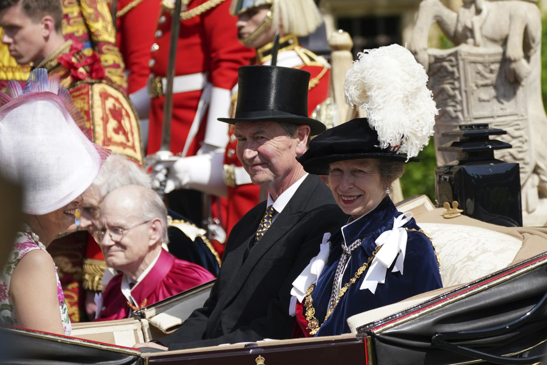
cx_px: 274
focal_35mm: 247
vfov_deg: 5.6
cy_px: 182
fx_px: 3753
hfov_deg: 8.3
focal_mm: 247
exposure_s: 1/2000
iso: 400
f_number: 5.6
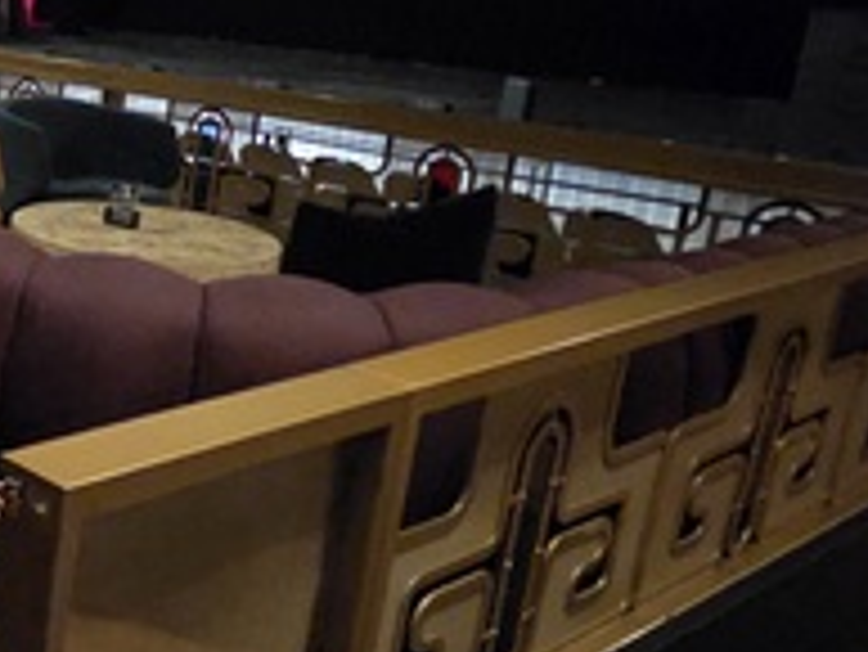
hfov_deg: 31.4
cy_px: 207
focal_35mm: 43
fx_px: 1079
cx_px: -315
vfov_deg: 33.3
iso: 4000
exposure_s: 1/20
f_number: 2.2
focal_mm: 2.2
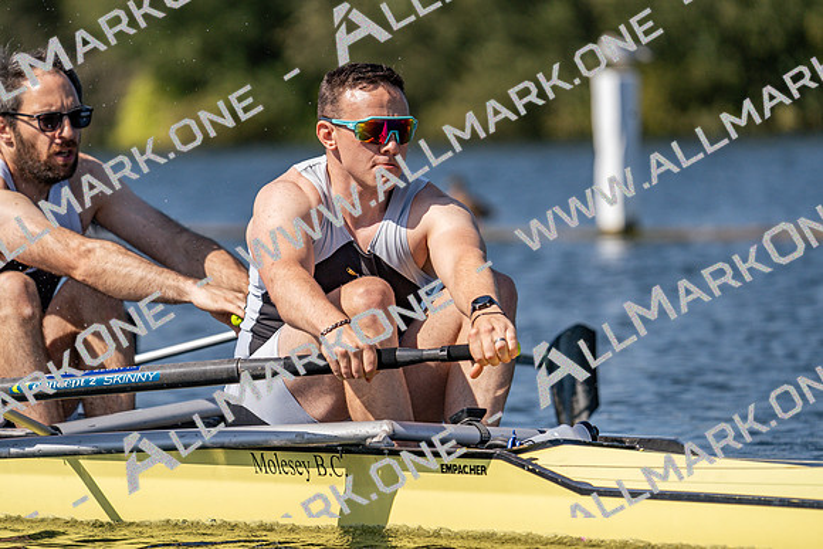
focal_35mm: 374
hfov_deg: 5.5
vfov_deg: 3.7
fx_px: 8552
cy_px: 274
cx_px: 412
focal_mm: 374
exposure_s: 1/2000
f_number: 6.3
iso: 200
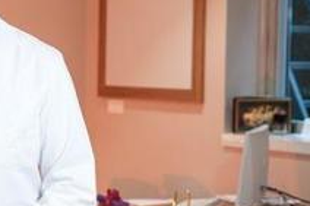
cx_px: -67
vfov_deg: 10.6
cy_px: 102
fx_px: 1110
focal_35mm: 129
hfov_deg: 15.3
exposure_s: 1/50
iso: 640
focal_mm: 52
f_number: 4
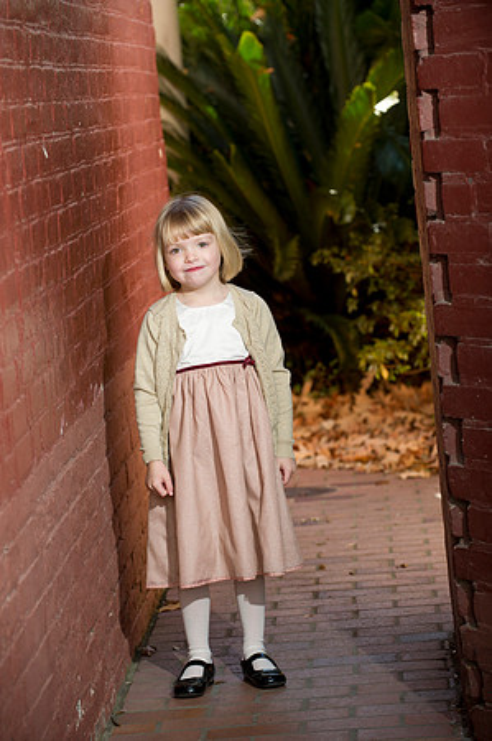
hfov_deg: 11.4
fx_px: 2466
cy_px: 370
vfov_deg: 17.1
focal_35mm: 120
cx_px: 246
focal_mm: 120
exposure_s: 1/200
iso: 250
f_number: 4
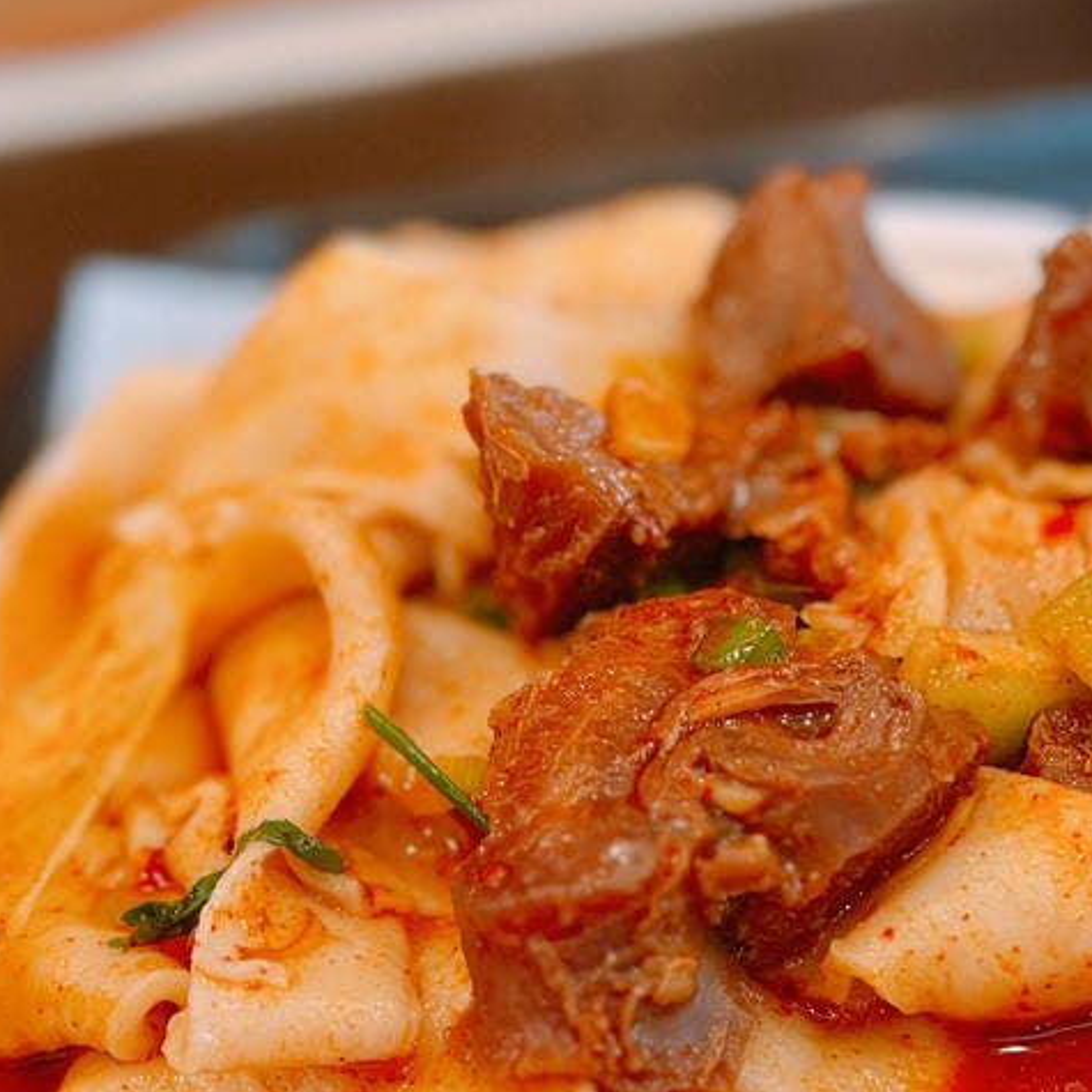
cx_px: 598
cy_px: 731
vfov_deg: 29.3
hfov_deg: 29.5
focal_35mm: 58
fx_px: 2070
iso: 100
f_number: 1.5
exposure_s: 1/60
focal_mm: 5.7
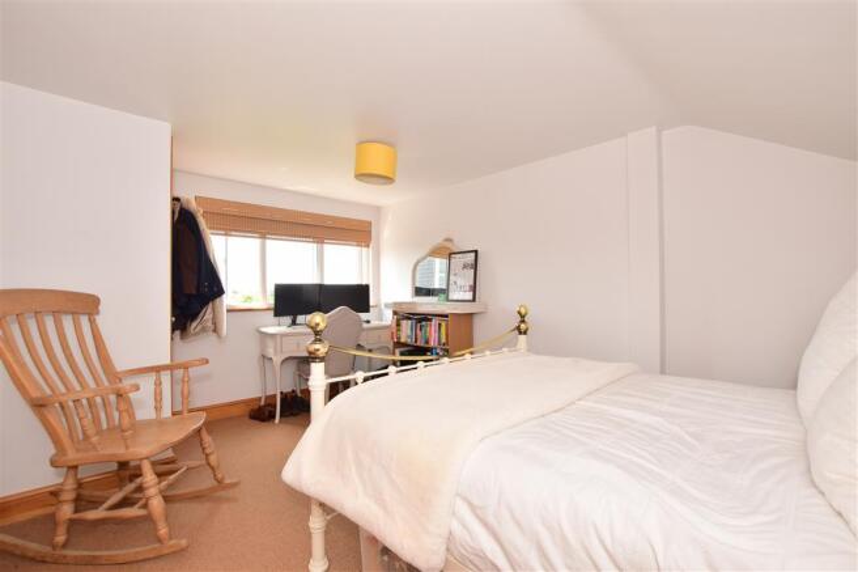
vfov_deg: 77.3
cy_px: 286
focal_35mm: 15
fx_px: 357
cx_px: 429
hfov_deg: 100.4
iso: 400
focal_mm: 10
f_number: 13
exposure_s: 1/40
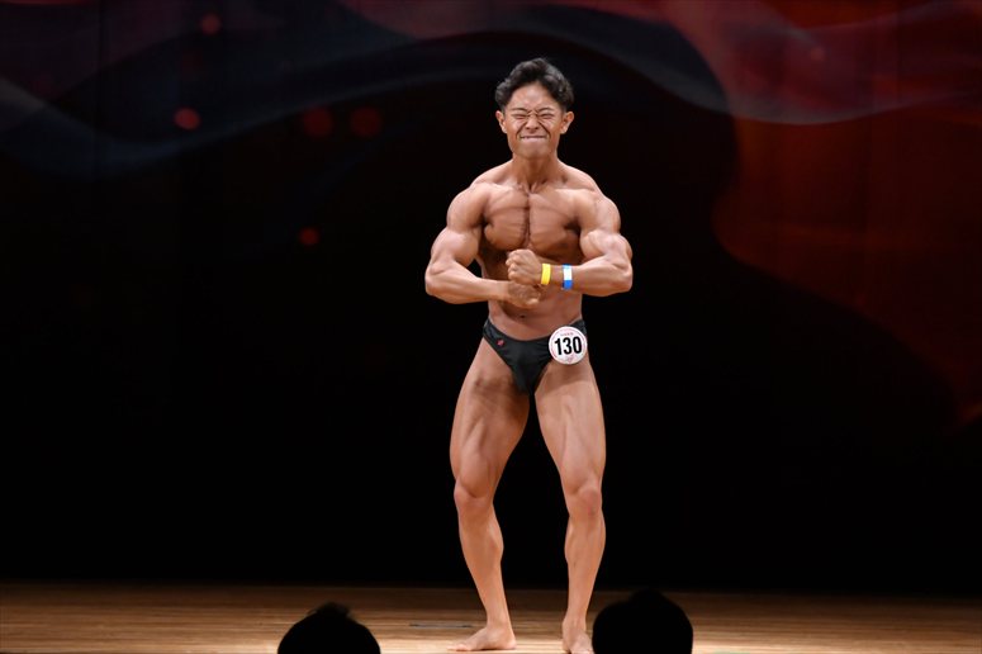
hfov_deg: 7.2
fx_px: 7770
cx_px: 491
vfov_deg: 4.8
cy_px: 327
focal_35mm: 285
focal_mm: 190
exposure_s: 1/400
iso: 3200
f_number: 5.6
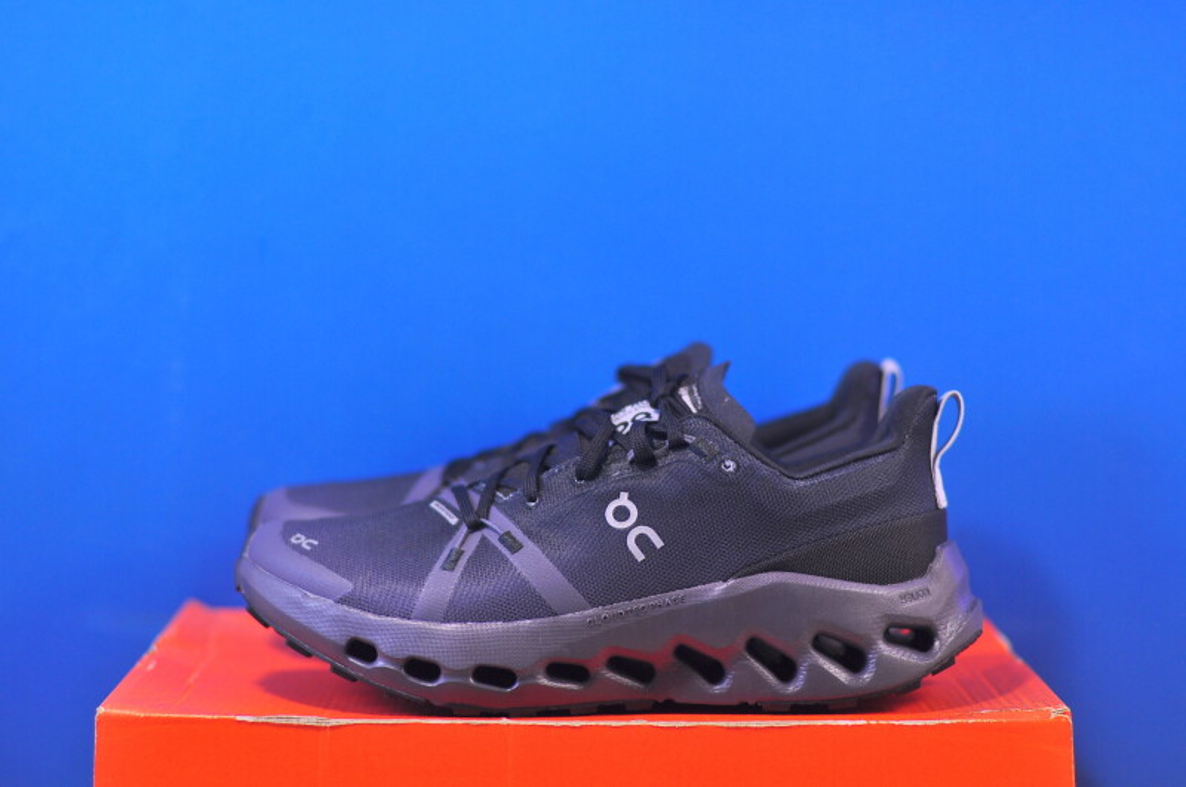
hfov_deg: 27.0
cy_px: 394
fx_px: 2467
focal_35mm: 75
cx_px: 593
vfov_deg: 18.1
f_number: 2.2
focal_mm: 50
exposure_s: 1/320
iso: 250
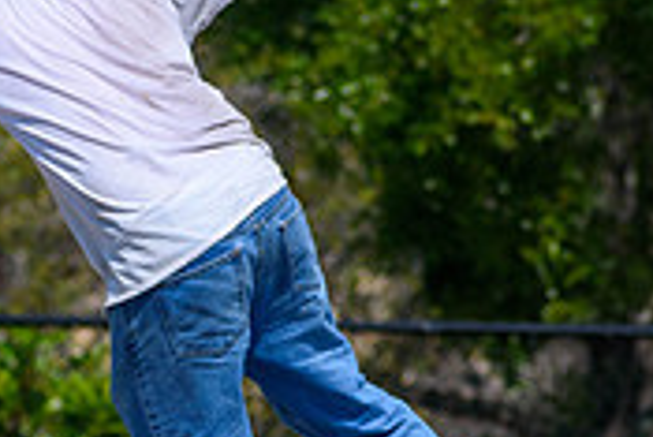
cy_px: 499
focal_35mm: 1096
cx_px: 157
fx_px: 19896
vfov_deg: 1.3
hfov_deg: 1.9
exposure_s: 1/2000
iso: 200
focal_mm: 220
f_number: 5.6
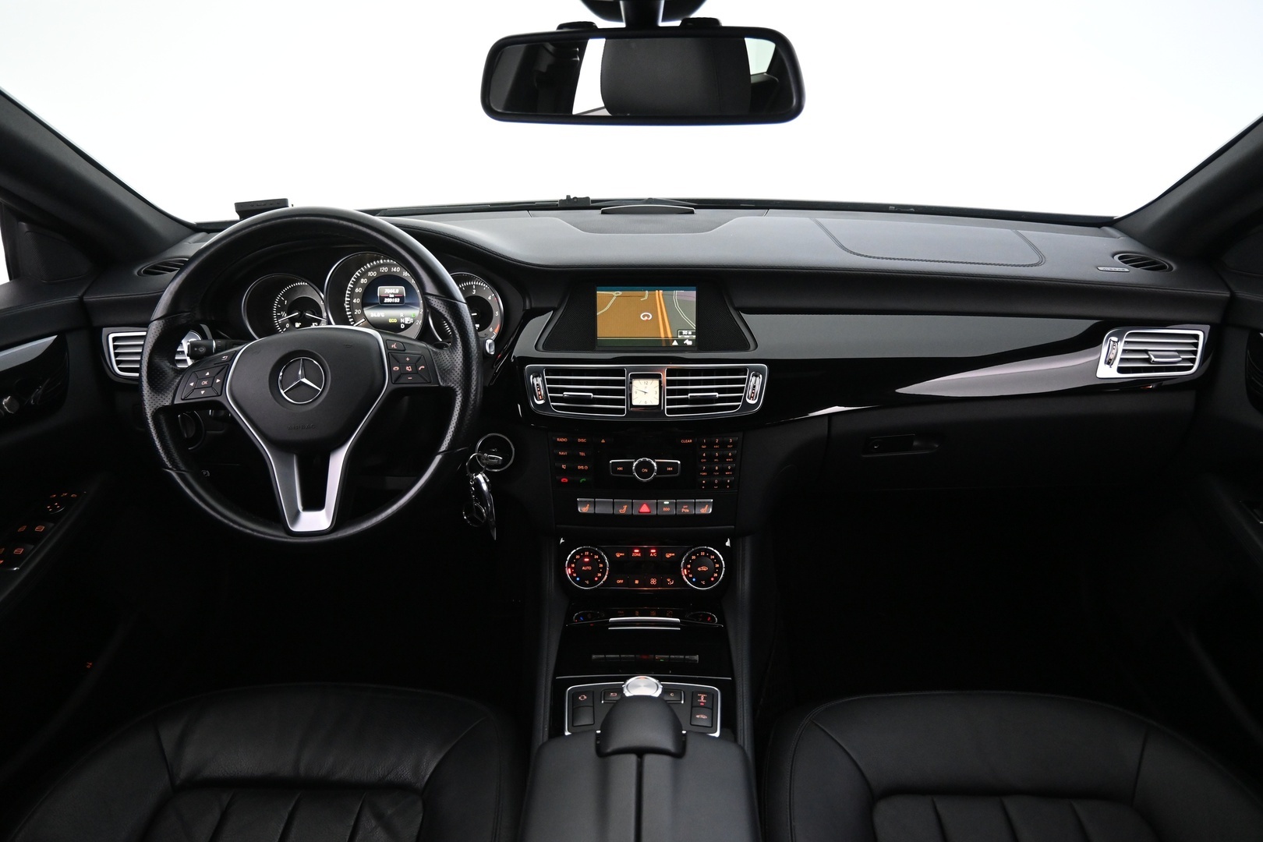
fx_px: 842
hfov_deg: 73.7
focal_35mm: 24
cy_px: 421
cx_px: 632
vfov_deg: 53.1
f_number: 3.5
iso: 2500
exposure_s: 1/25
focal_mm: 16
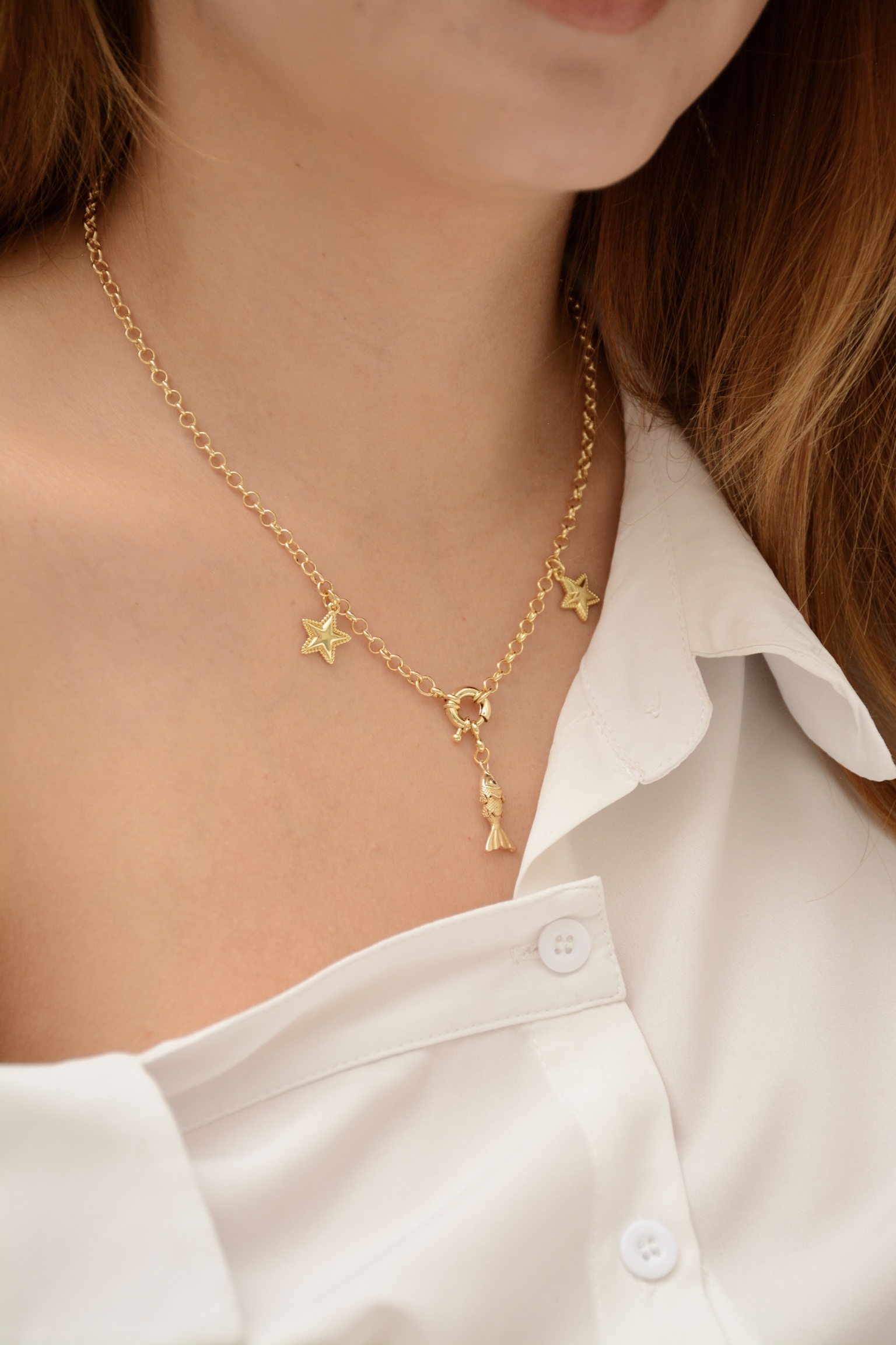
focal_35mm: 78
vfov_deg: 26.0
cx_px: 448
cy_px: 672
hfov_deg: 17.5
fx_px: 2912
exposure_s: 1/125
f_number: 5.6
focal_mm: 52
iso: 500
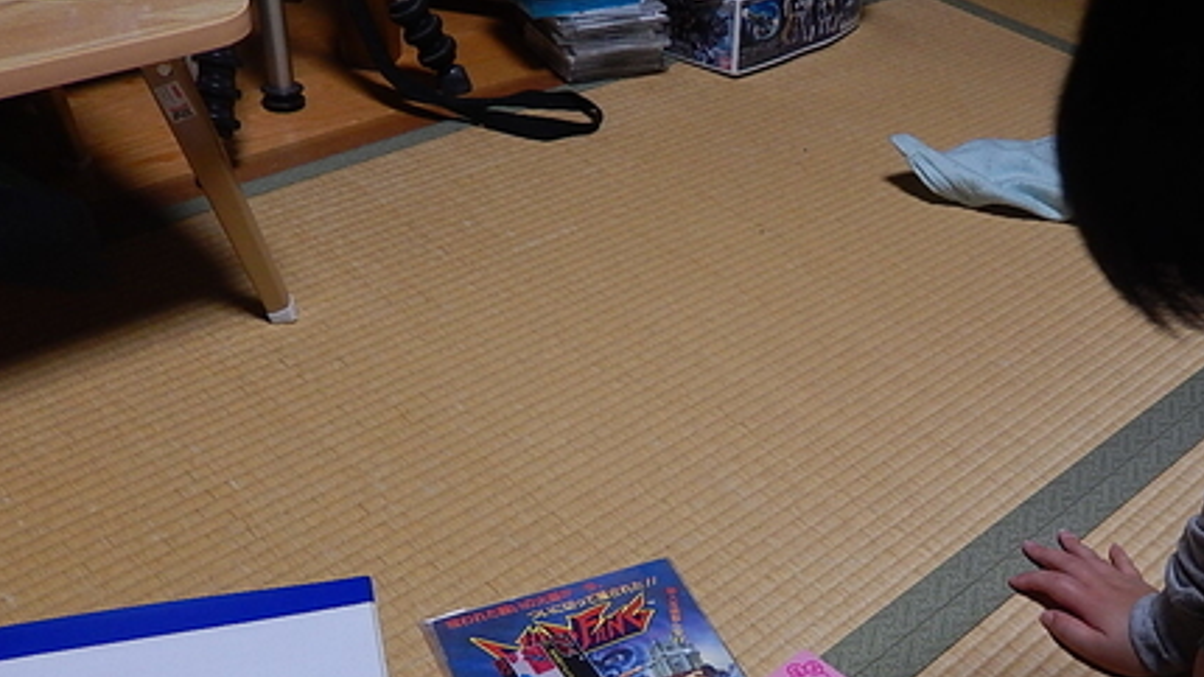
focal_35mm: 38
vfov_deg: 30.5
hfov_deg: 52.3
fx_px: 1213
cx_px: 745
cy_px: 537
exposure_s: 1/30
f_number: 3.4
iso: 250
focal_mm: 4.5
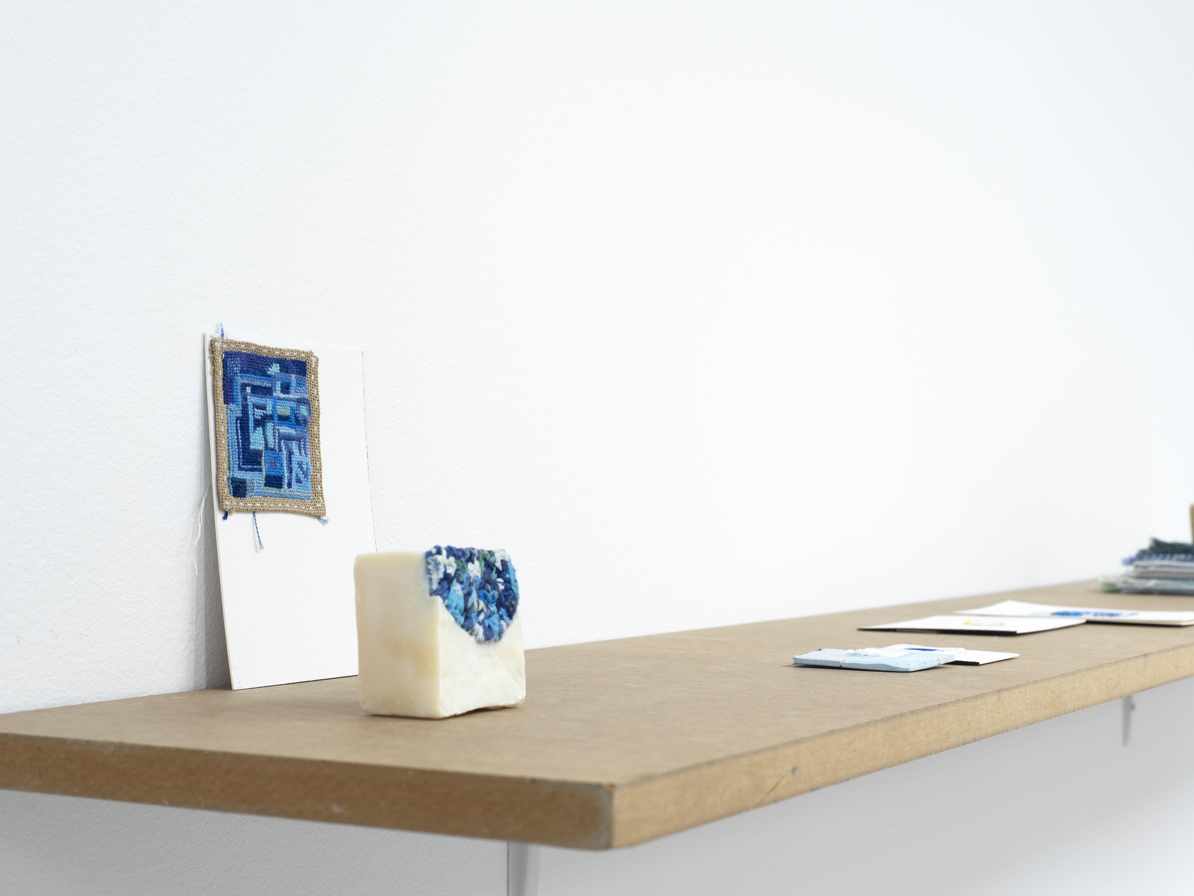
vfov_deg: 26.6
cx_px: 568
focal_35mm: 55
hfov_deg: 34.9
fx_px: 1897
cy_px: 454
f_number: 11
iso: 160
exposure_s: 1/1.67
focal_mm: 50
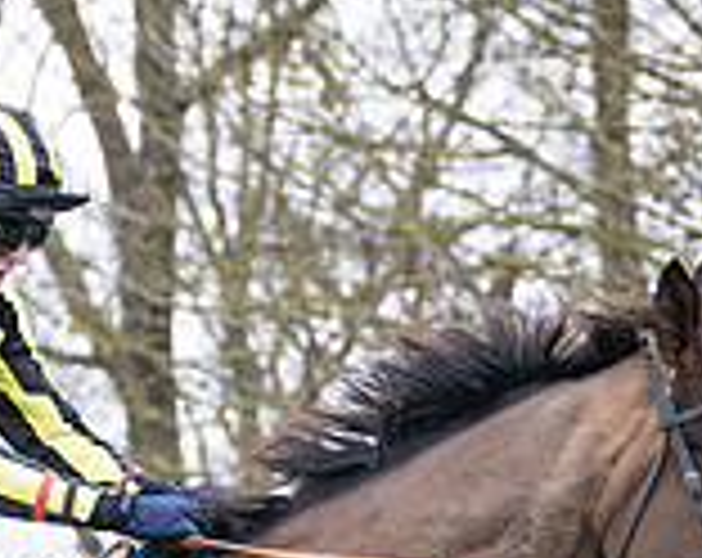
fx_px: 8870
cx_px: 441
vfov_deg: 3.6
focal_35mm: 428
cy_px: 842
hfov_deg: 4.5
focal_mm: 70
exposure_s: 1/1600
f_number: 2.8
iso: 400
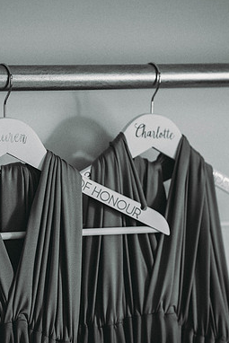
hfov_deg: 10.6
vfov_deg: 15.9
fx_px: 1230
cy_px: 171
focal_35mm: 129
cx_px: 92
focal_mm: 85
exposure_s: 1/160
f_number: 1.8
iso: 560
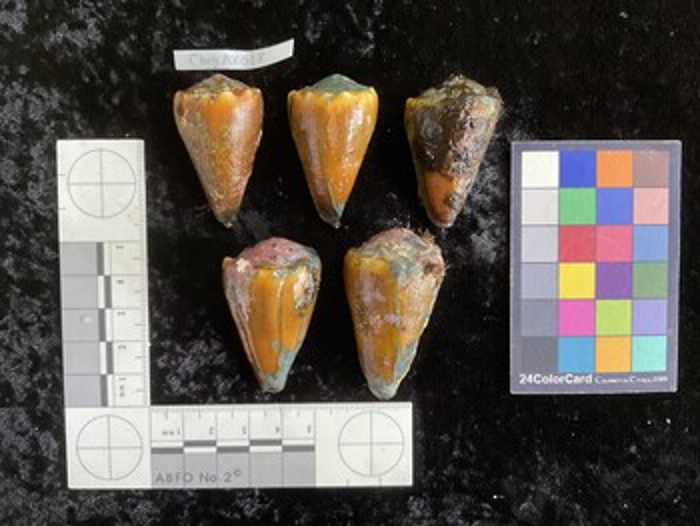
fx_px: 587
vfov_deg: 48.3
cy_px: 263
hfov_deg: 61.6
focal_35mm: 29
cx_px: 350
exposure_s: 1/60
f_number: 1.8
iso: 160
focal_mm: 3
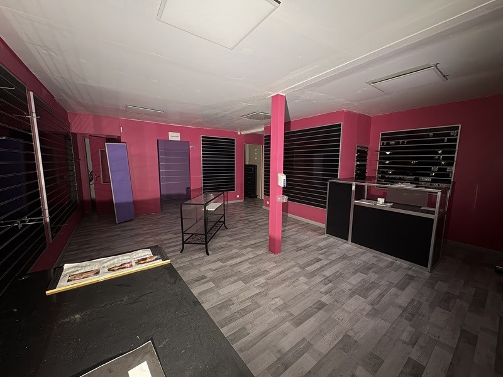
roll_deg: -0.7
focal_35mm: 14
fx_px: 203
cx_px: 252
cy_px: 188
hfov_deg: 102.1
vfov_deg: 85.7
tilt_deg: -7.4
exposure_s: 1/8
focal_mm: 2.22
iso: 500
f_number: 2.2
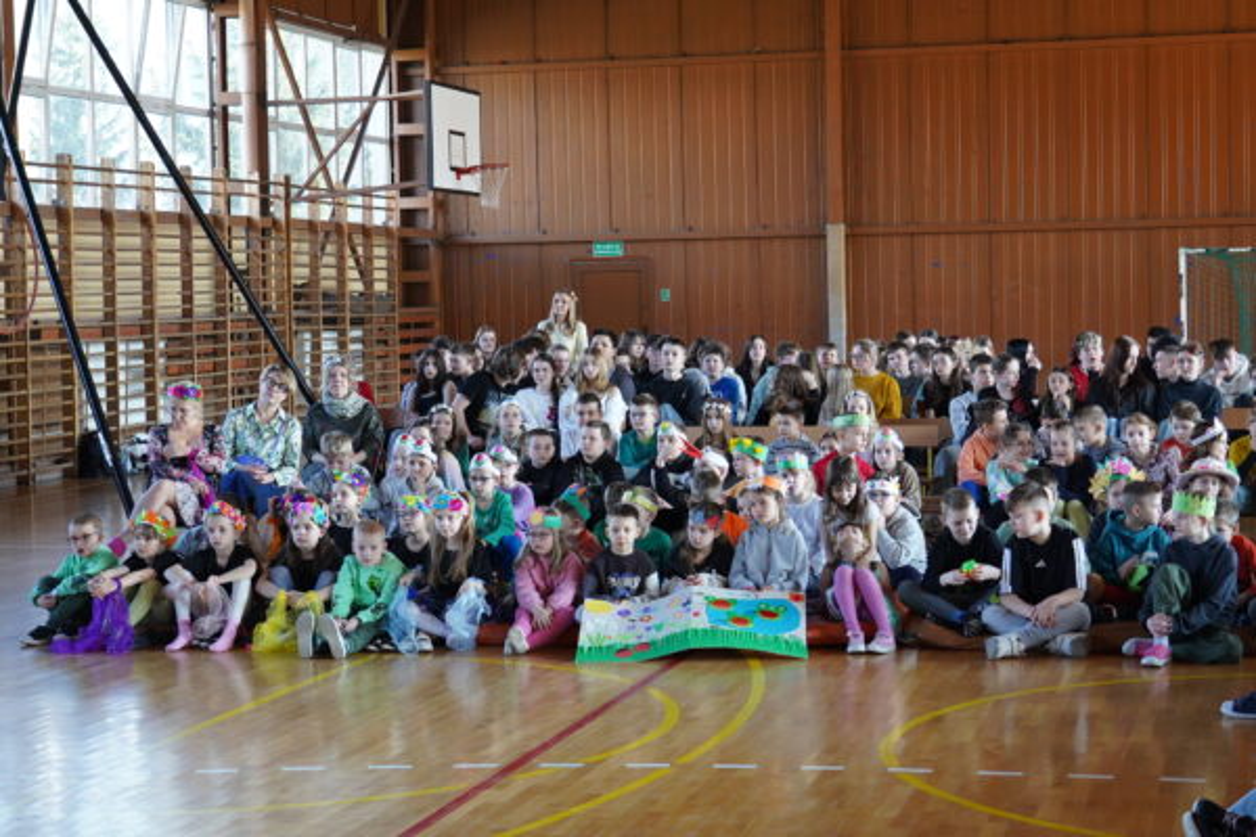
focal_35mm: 69
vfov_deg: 19.7
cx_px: 628
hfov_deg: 29.2
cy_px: 418
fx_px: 2407
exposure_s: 1/160
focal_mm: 46
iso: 1600
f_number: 4
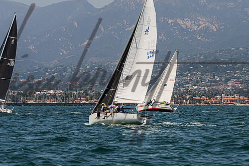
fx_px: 1397
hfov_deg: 10.2
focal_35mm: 202
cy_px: 60
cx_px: 162
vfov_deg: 6.8
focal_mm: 125
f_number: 8
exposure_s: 1/2500
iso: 500
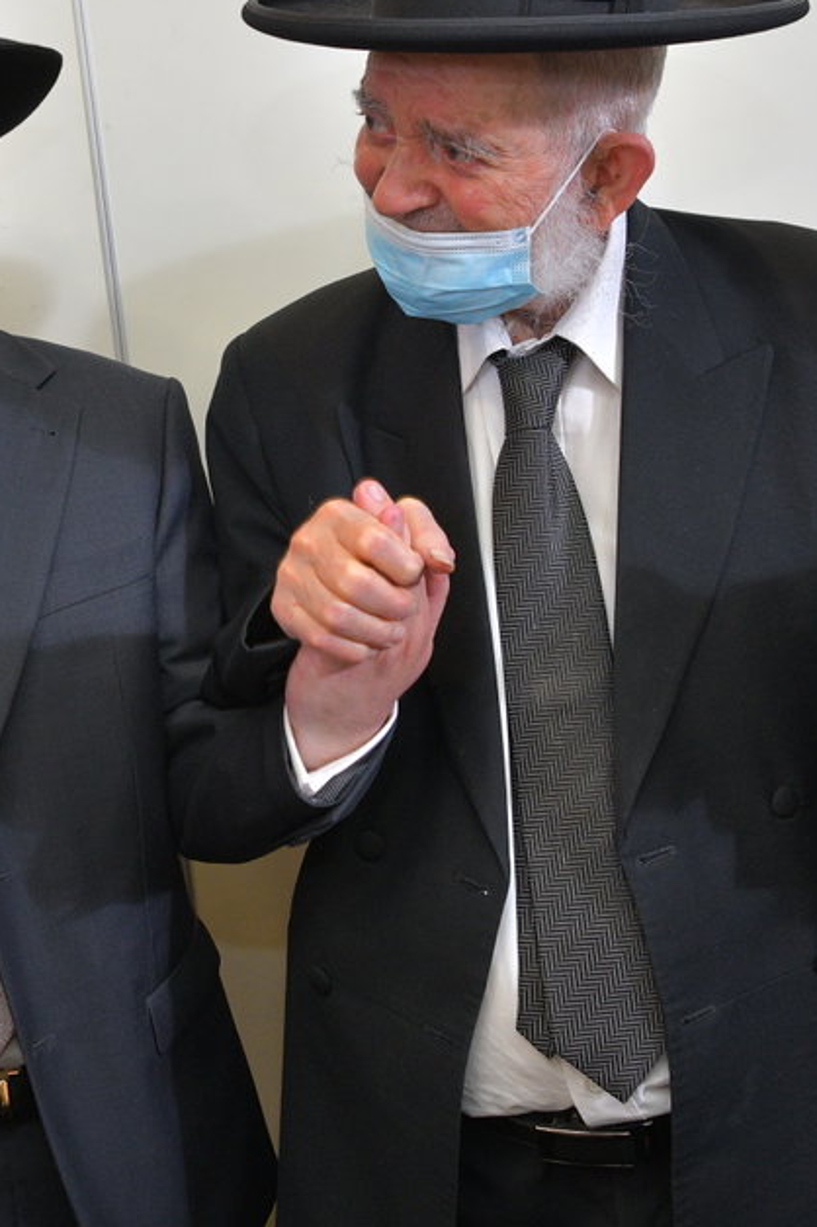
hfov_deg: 23.0
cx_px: 145
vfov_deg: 34.1
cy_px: 372
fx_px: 1976
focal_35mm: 58
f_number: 5.6
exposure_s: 1/125
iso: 1000
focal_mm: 26
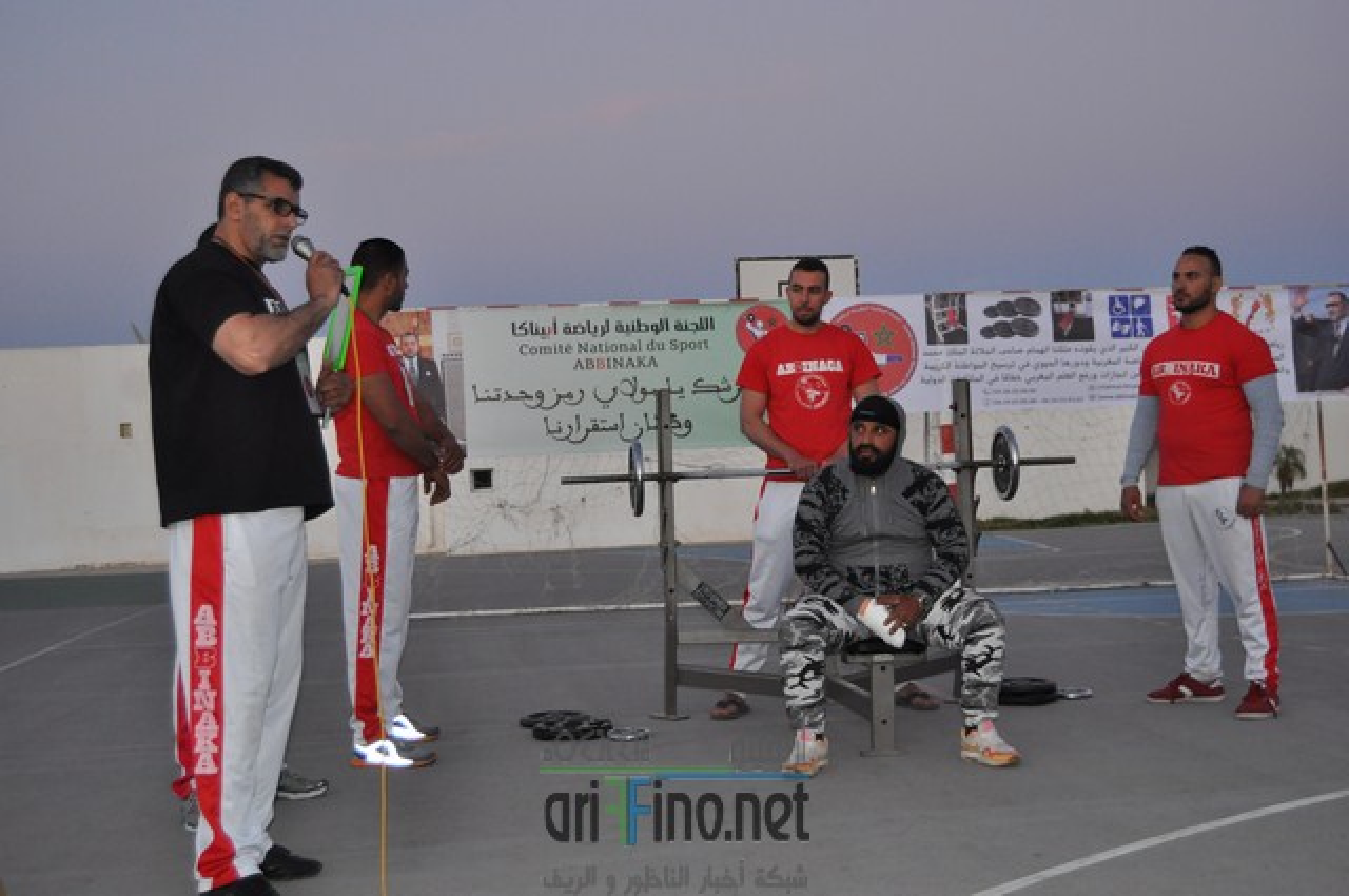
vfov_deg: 28.9
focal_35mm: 46
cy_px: 448
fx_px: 1740
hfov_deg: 42.4
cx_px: 674
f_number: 4.2
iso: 800
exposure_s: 1/60
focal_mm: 31
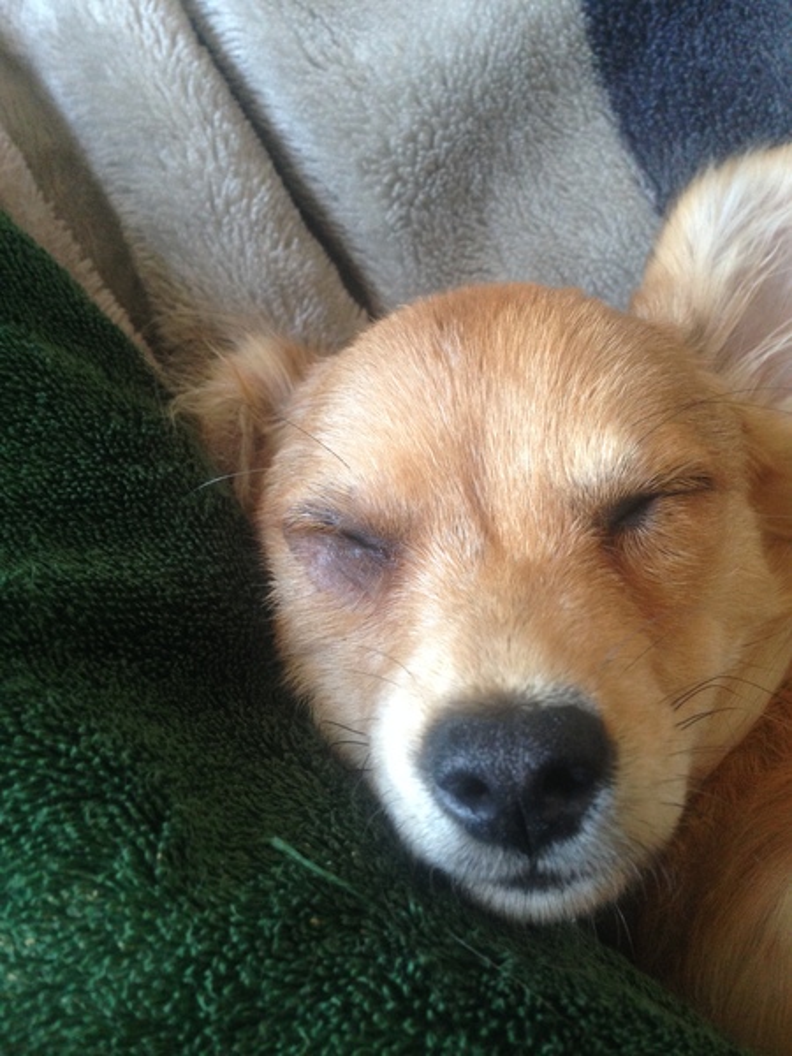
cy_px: 528
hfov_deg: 42.9
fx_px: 1007
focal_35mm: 33
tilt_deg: -61.6
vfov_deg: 55.4
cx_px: 396
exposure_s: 1/20
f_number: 2.4
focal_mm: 4.12
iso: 125
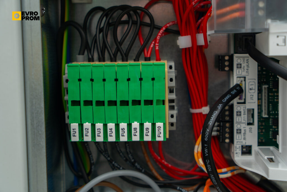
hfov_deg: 31.9
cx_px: 144
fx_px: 502
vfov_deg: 21.6
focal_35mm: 63
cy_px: 96
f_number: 6.3
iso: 250
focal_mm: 63
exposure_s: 1/200
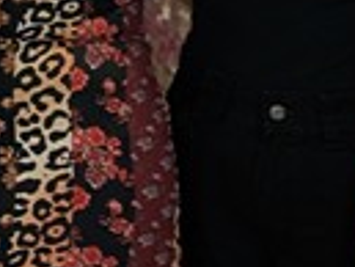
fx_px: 1776
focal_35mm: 173
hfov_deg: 9.9
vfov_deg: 8.5
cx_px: -531
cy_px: -69
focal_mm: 6.81
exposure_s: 1/33.3
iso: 72
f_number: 1.85
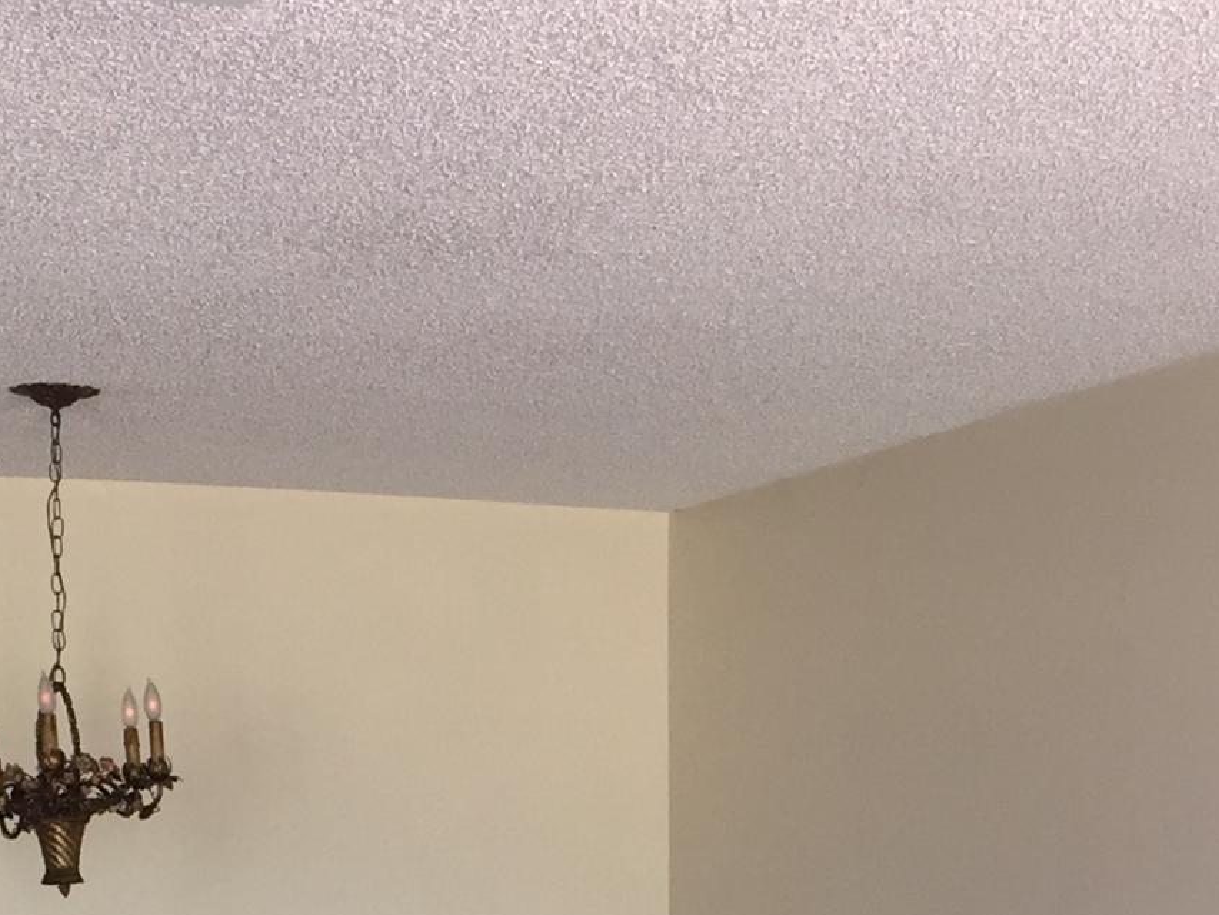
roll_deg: -0.4
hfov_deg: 19.3
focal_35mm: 102
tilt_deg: -2.9
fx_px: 3592
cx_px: 534
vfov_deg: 14.0
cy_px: 1149
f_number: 2.2
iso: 40
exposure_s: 1/30
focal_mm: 4.15
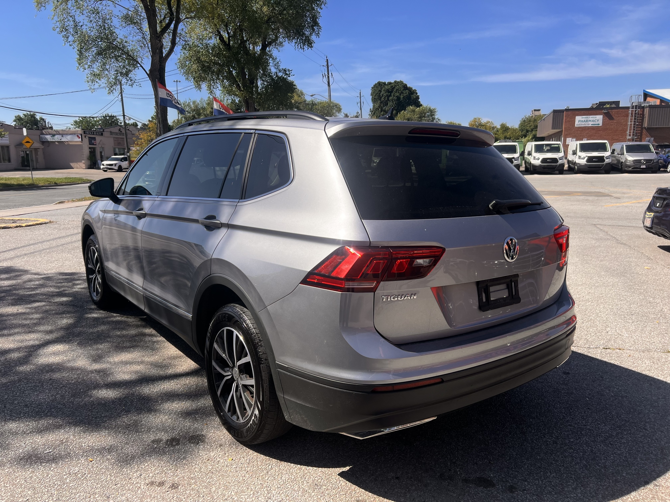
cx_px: 335
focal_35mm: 26
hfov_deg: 67.3
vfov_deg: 53.1
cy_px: 251
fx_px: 503
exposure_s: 1/3571
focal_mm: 5.7
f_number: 1.5
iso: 50
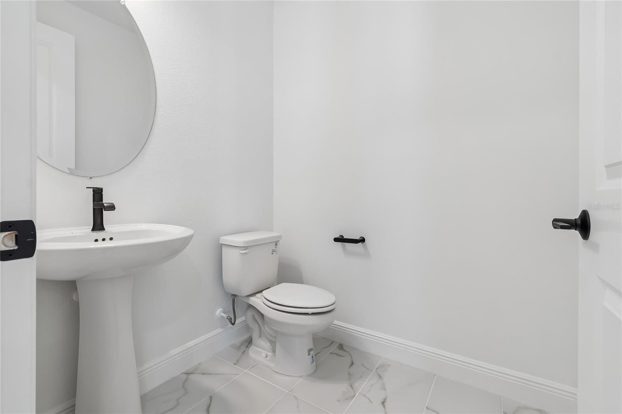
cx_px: 311
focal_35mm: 15
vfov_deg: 77.3
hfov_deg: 100.4
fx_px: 259
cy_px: 207
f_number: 7.1
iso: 100
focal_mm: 10
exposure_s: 1/10
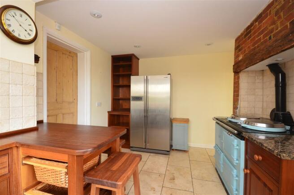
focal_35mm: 15
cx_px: 147
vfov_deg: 77.0
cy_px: 98
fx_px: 122
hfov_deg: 100.5
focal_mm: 10
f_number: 9
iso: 400
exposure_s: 1/2.5
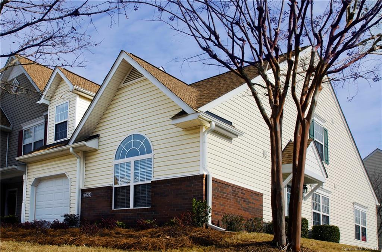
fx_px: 349
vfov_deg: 39.8
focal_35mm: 33
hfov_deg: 57.3
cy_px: 126
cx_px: 191
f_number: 11
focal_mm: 22
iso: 100
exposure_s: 1/160
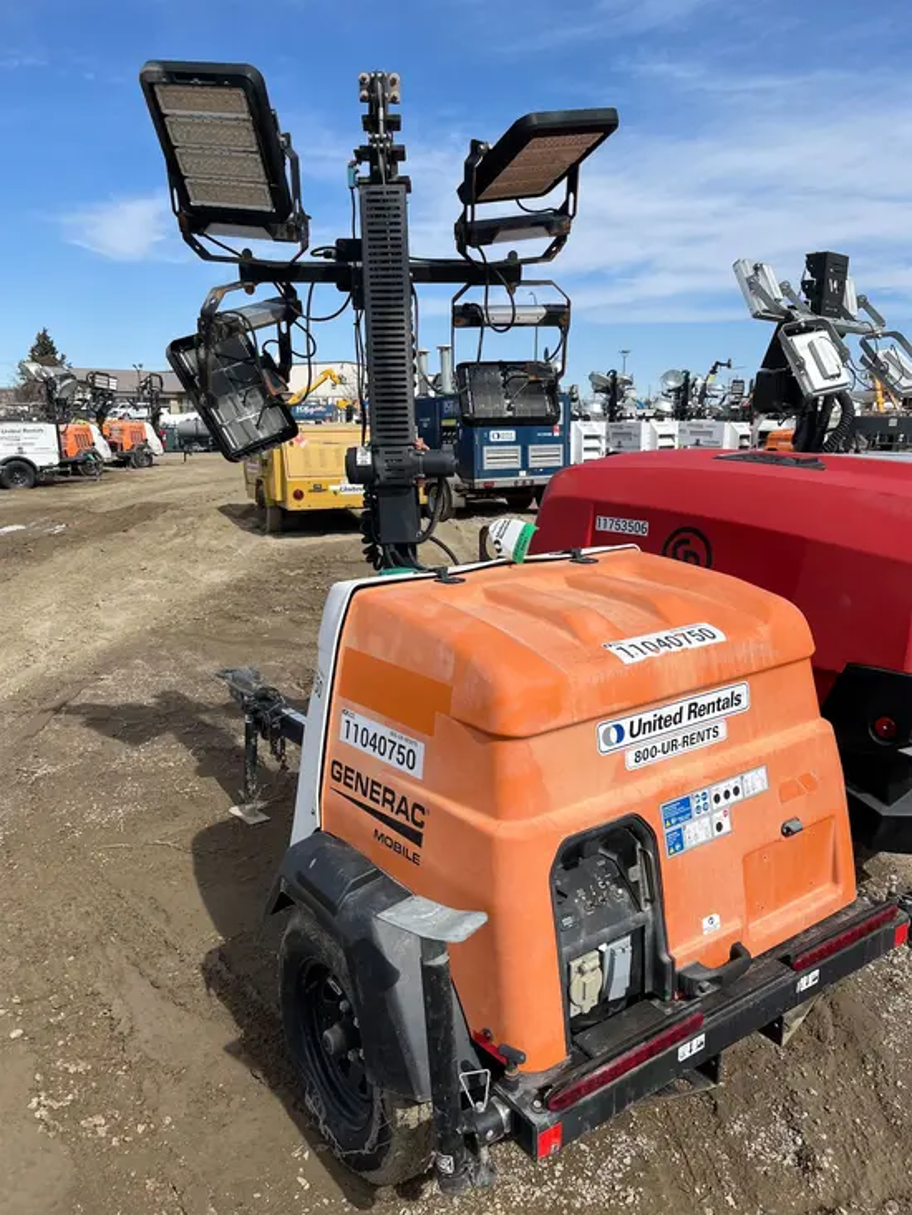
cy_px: 608
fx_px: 913
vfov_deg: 67.3
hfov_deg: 53.1
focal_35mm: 26
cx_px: 456
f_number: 1.6
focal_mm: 5.1
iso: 50
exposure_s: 1/4016
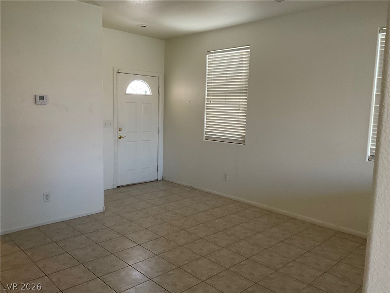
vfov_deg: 48.2
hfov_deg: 61.7
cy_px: 146
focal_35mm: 29
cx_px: 195
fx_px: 327
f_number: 1.8
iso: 125
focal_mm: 3
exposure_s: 1/60
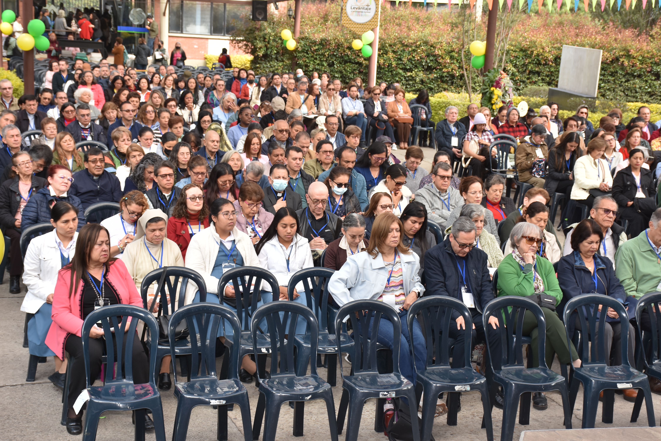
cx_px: 330
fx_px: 1240
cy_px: 220
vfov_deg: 20.2
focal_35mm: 68
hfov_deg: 29.9
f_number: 7.1
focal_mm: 45
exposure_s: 1/80
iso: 125
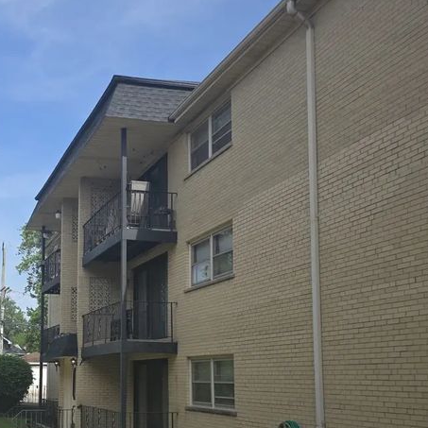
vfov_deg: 36.0
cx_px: 63
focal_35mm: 46
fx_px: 643
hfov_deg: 35.2
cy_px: 315
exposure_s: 1/4057
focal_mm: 6.3
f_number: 1.7
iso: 80
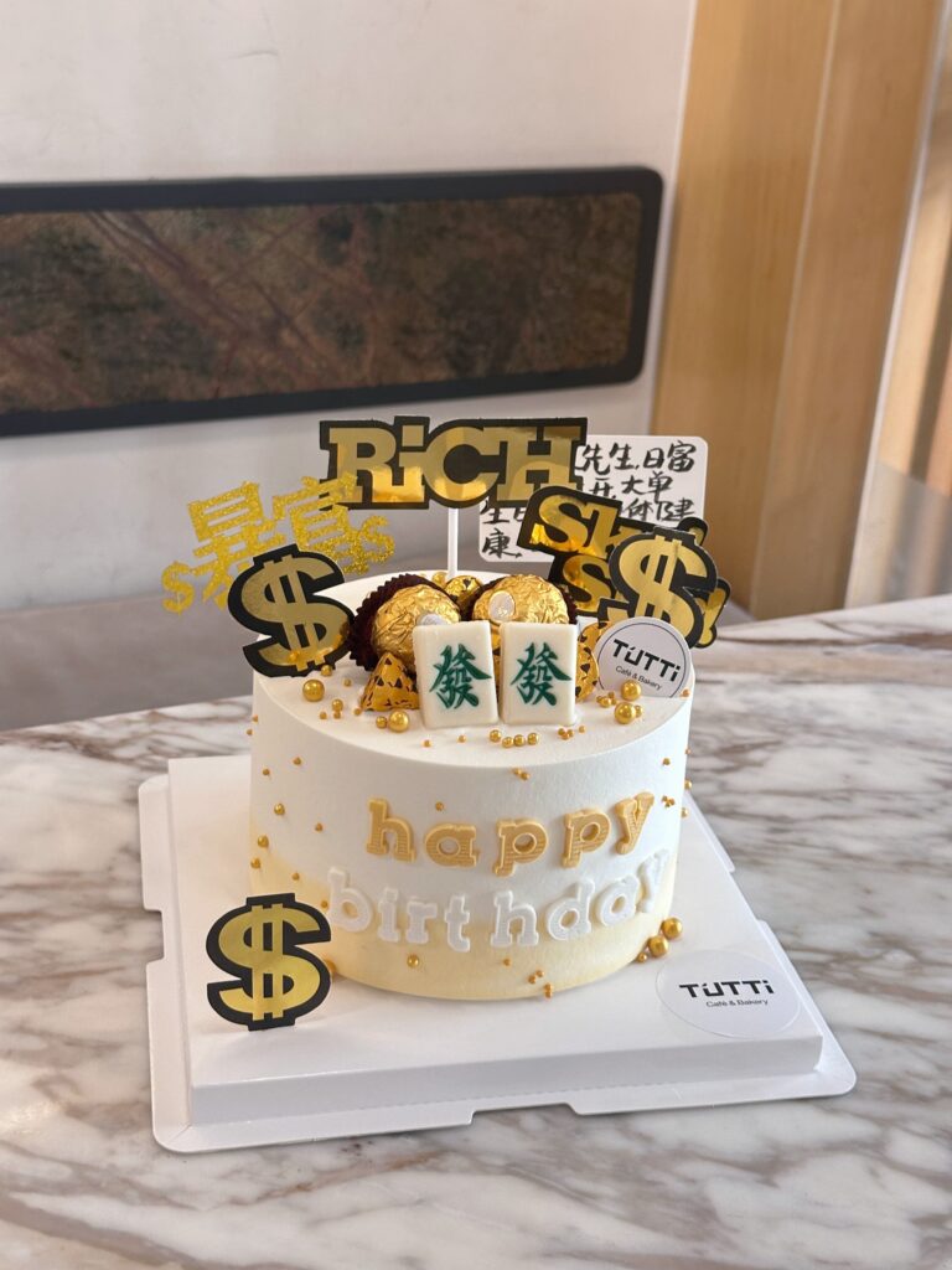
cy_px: 635
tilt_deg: -24.3
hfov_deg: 30.3
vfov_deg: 39.7
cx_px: 476
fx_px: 1760
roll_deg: -5.0
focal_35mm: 48
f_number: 1.78
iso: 125
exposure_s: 1/50
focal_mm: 6.86
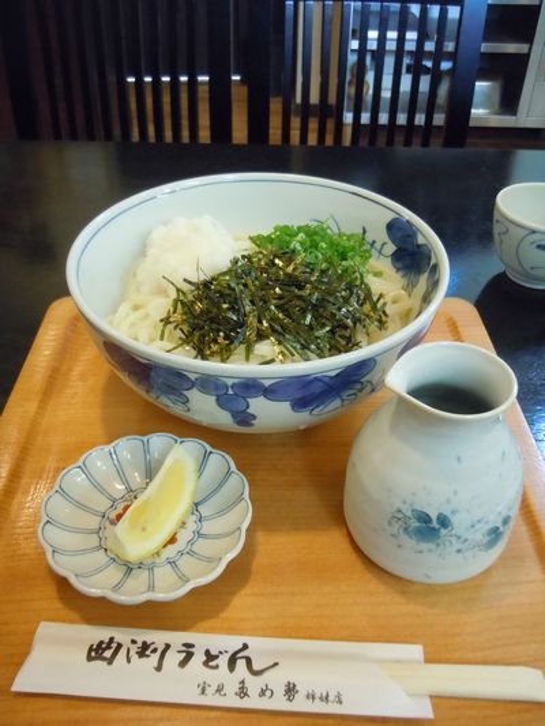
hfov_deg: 43.0
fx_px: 692
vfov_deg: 55.3
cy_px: 363
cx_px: 272
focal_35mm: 33
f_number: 4
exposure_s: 1/25
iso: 800
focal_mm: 5.9
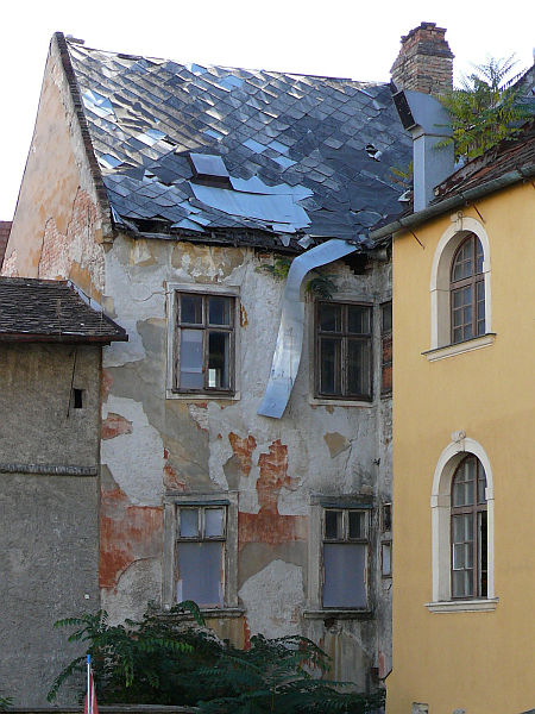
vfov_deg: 19.3
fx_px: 2102
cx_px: 268
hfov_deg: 14.5
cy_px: 357
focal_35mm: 102
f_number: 4
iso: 100
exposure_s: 1/200
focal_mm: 13.3
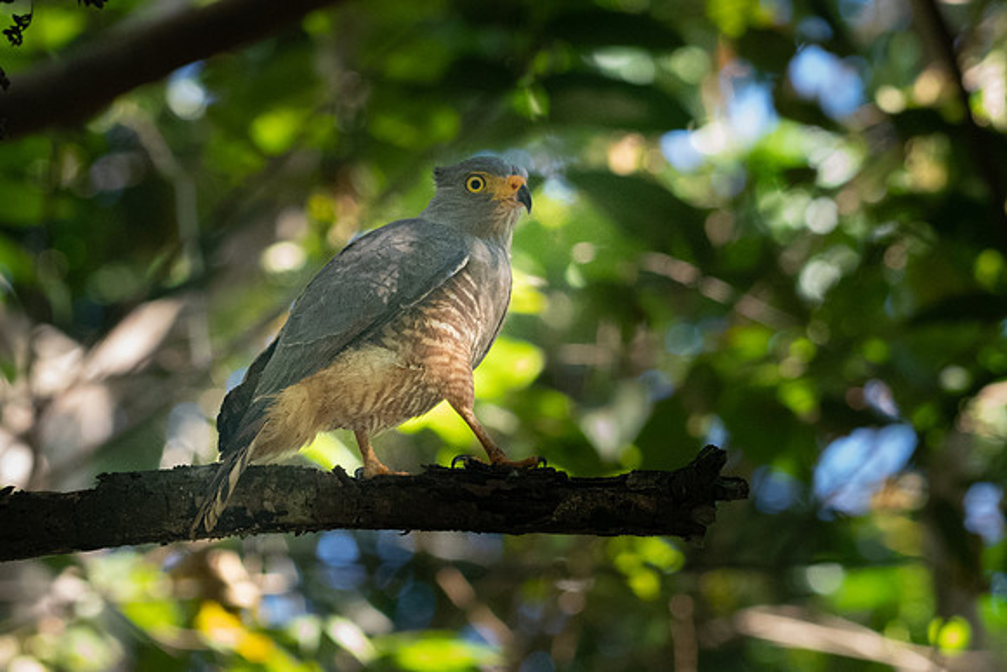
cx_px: 447
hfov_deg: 4.3
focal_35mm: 481
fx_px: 13454
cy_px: 177
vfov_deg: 2.9
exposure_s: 1/320
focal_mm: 200
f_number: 7.1
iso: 3200
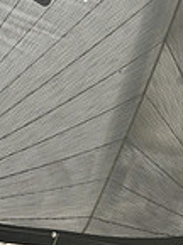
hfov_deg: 5.5
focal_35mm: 270
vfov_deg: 7.3
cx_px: 130
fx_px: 1912
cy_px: 270
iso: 250
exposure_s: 1/800
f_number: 7.1
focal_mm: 70
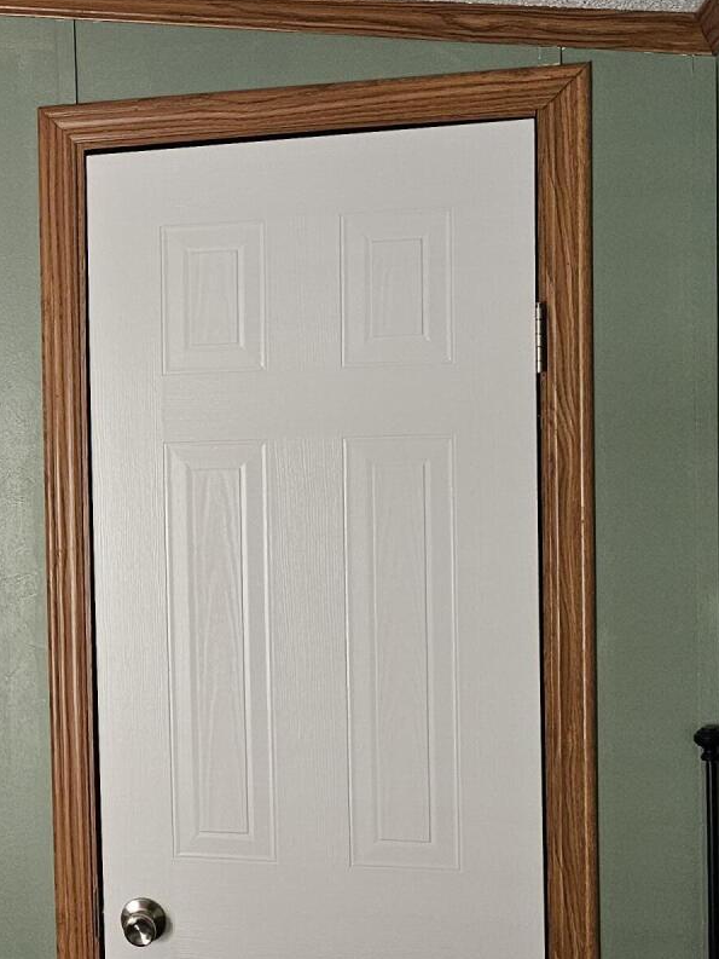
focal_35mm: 58
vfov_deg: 33.2
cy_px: 507
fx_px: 1606
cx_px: -103
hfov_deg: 23.4
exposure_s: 1/240
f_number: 1.7
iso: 400
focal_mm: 6.3
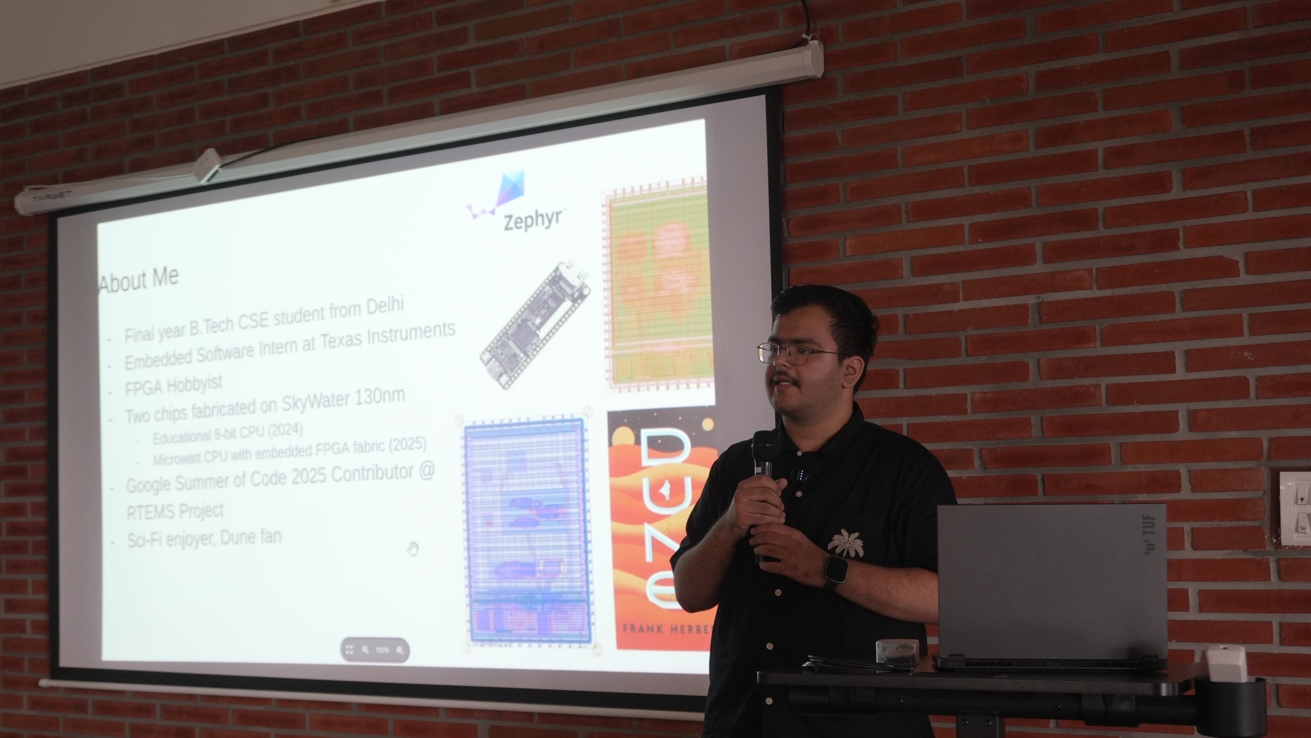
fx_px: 1564
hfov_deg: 45.5
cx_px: 667
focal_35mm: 45
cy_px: 424
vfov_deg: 26.5
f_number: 4.5
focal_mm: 28
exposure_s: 1/60
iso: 1000
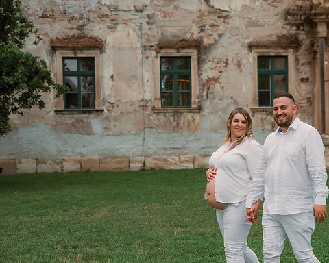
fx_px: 954
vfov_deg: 15.7
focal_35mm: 98
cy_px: 145
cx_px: 221
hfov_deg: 19.5
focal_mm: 70
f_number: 3.2
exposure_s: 1/250
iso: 1600
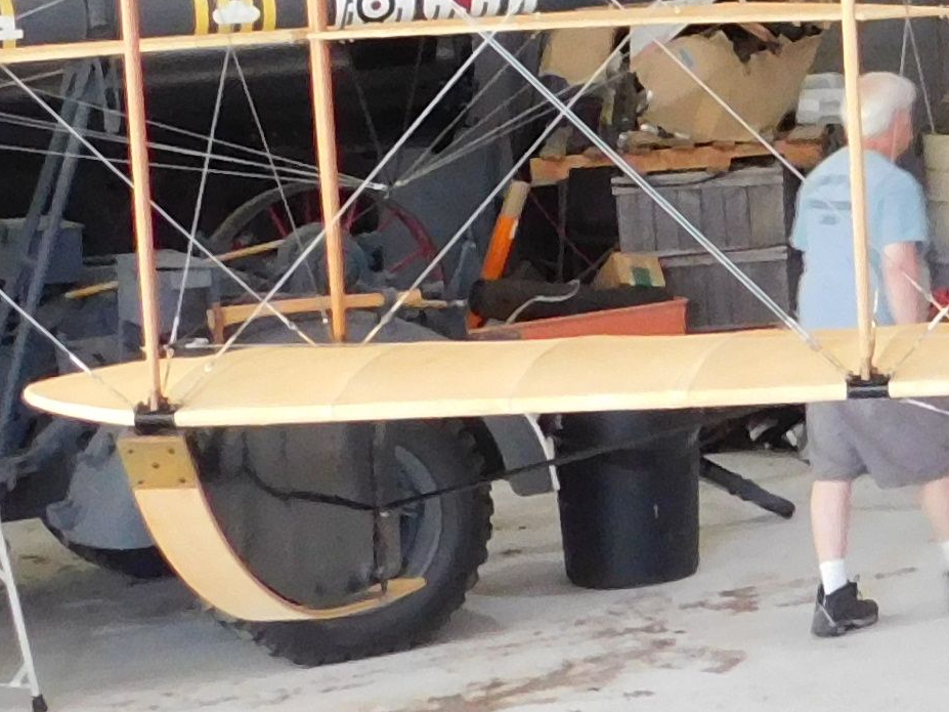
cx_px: 1839
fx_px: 4907
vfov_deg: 8.1
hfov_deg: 10.3
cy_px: -305
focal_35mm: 179
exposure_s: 1/30
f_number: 3.5
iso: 400
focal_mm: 6.3
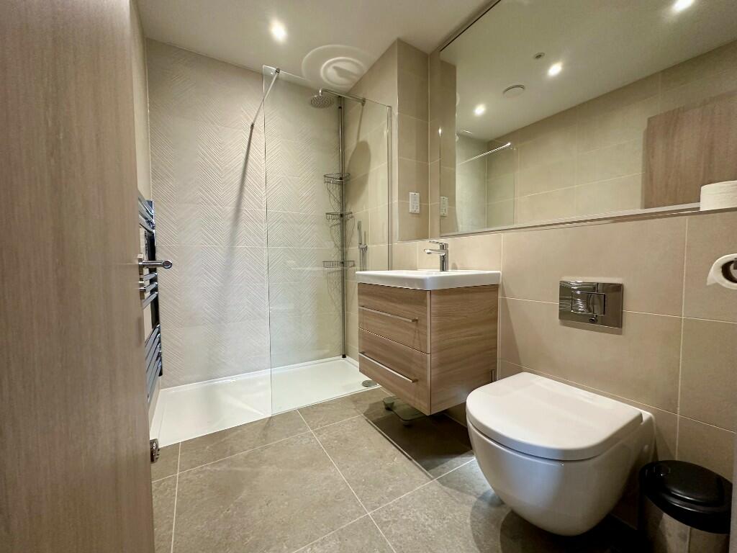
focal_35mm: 14
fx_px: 298
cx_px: 368
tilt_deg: -2.5
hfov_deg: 102.1
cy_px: 276
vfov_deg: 85.7
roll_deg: +0.6
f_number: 2.2
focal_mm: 2.22
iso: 320
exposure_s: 1/100
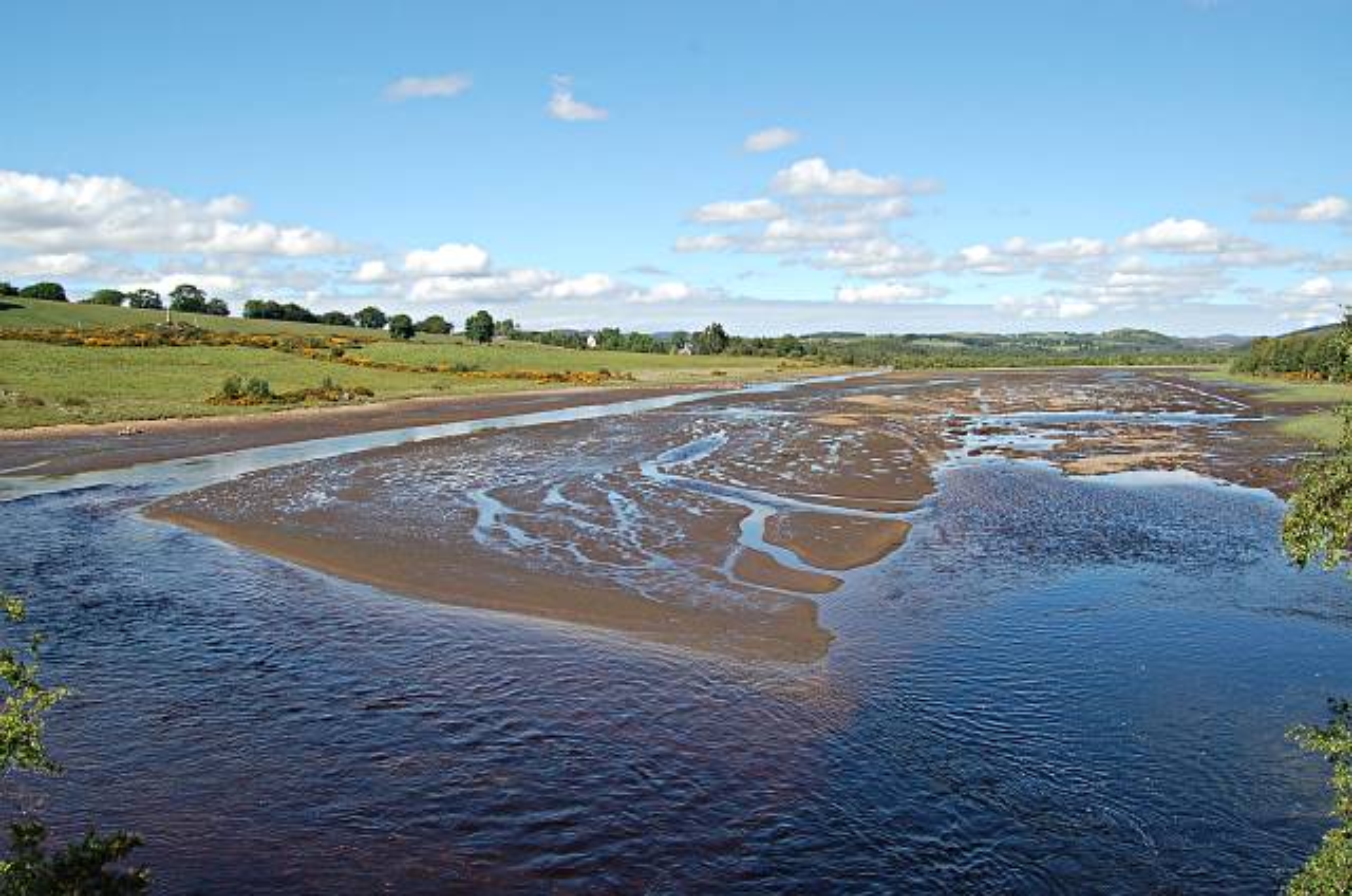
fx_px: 1012
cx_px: 676
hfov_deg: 67.5
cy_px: 448
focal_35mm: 27
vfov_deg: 47.7
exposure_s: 1/200
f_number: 10
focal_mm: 18
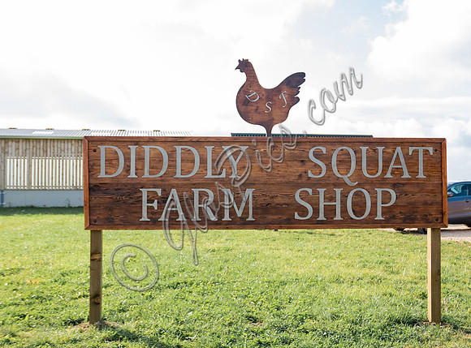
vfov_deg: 30.6
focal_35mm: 47
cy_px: 174
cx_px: 260
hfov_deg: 40.5
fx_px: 637
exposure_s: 1/2000
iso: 400
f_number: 2.8
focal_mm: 19.9
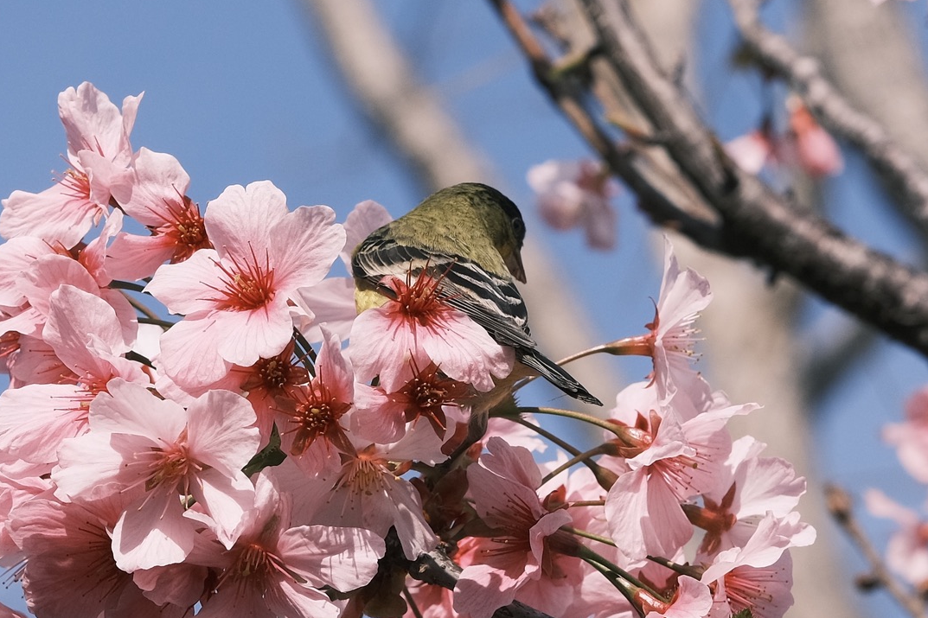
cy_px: 307
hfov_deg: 23.9
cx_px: 460
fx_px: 2191
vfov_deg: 16.1
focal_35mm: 85
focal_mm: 56
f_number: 6.4
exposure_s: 1/1400
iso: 320
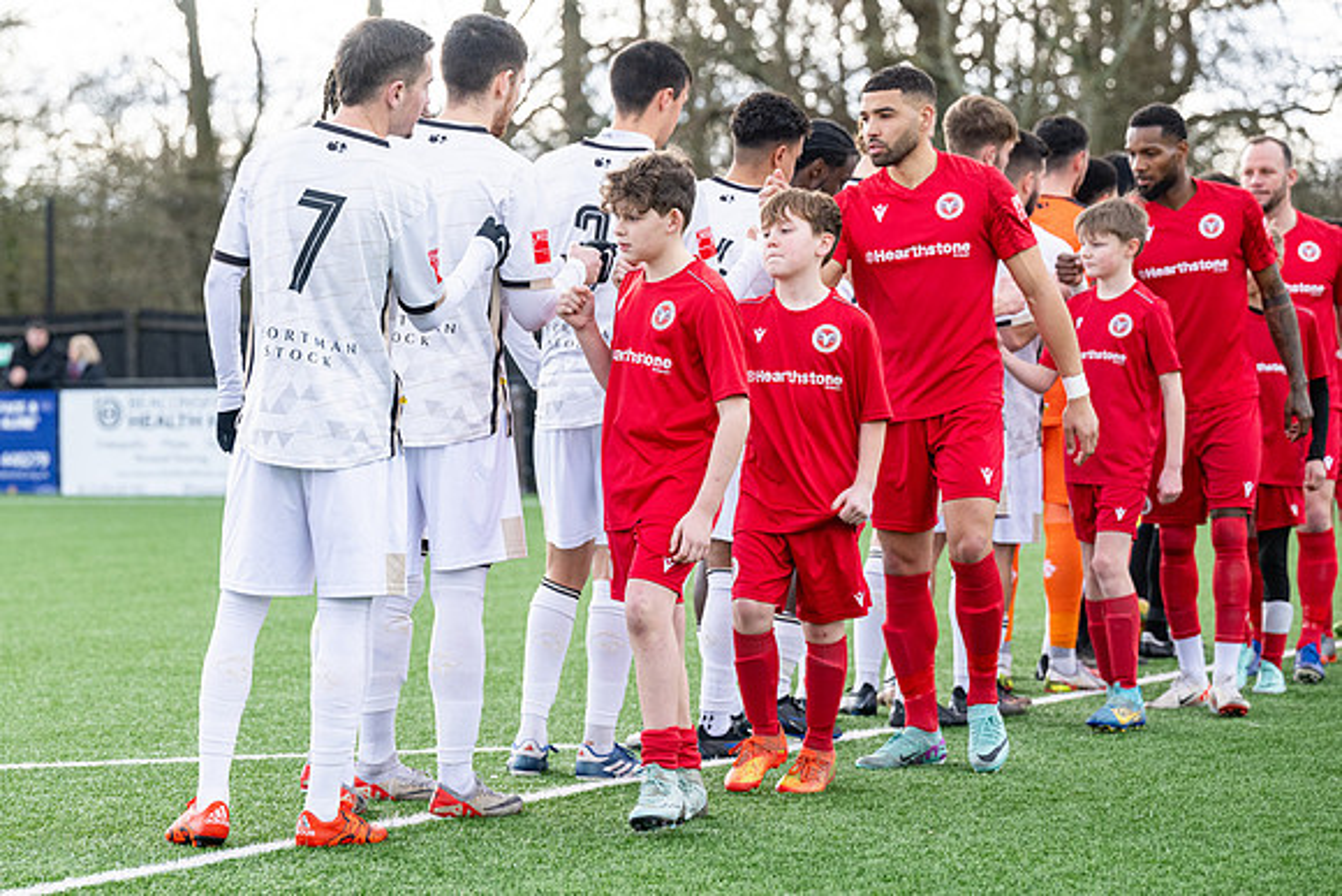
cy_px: 483
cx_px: 553
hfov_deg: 16.8
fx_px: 4535
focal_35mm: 122
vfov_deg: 11.3
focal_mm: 103
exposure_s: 1/1250
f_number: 4
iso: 800
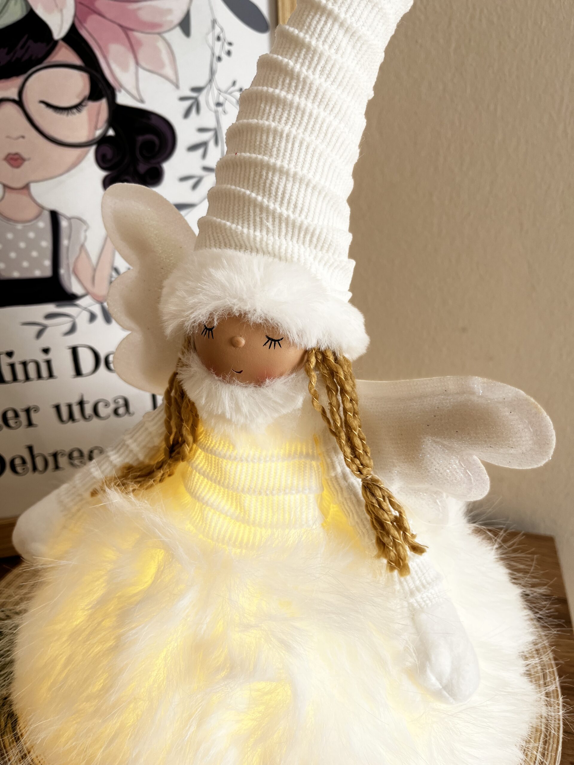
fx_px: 575
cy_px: 382
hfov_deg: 53.1
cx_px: 287
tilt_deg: -20.0
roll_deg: +1.8
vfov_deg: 67.3
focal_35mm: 26
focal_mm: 5.1
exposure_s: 1/121
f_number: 1.6
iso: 40
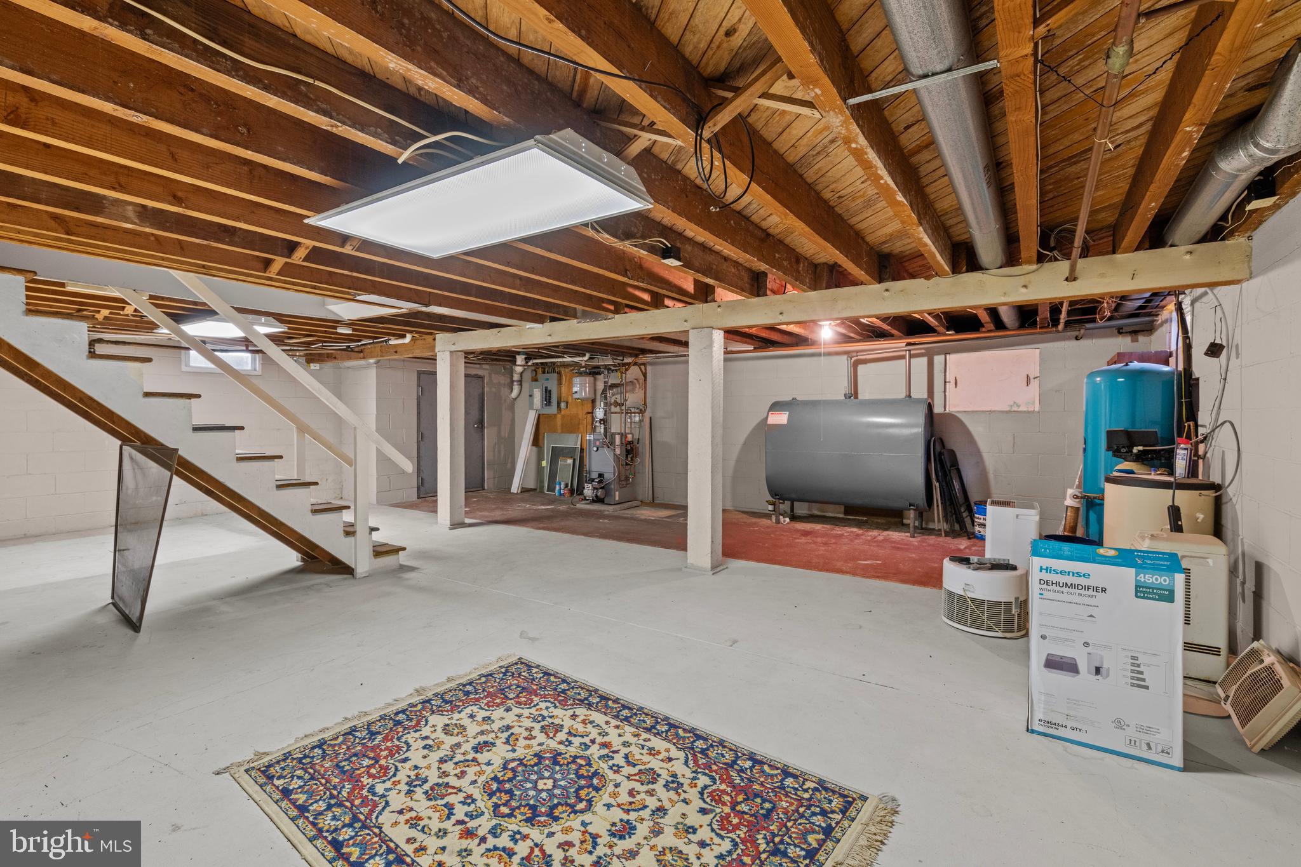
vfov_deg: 73.7
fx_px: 578
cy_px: 434
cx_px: 650
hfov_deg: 96.7
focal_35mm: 16
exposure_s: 1/2
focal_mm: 16
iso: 400
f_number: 7.1
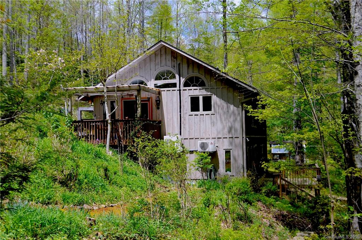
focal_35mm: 45
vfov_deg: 29.8
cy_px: 120
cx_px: 181
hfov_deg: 43.7
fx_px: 452
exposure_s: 1/200
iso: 100
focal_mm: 30
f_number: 7.1
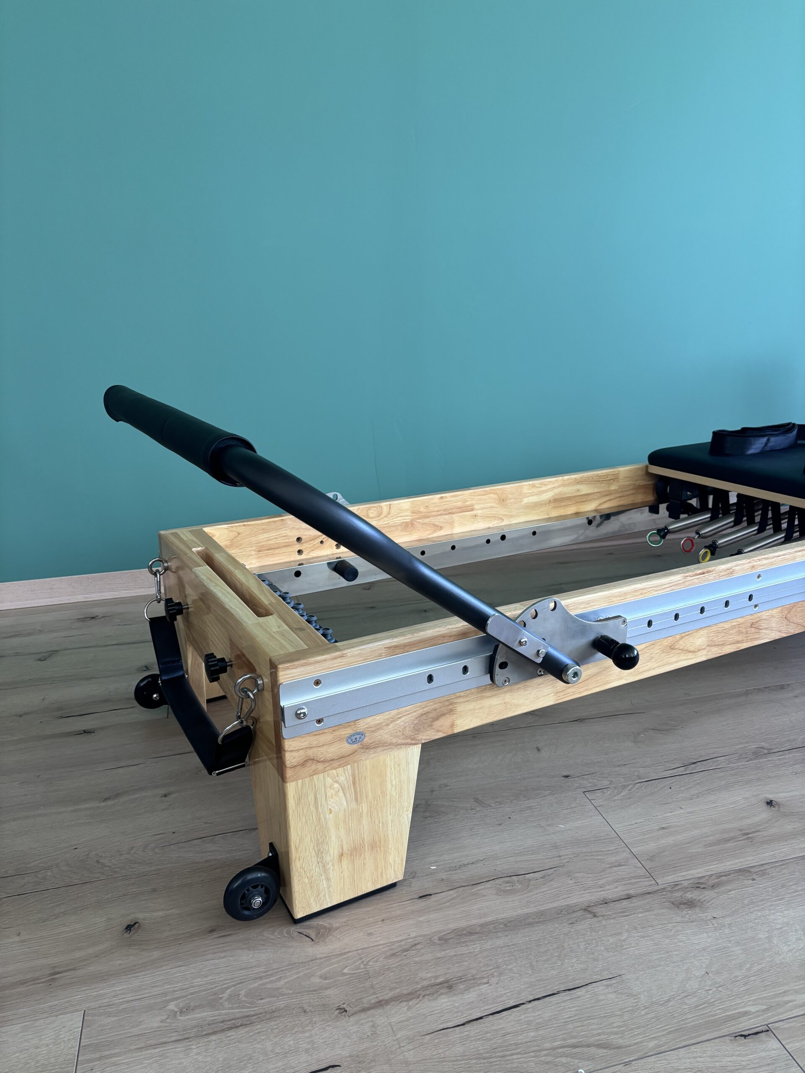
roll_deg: +1.5
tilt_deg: -16.8
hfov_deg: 53.1
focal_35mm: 26
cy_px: 536
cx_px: 402
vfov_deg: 67.3
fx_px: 806
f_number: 1.6
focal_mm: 5.96
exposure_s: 1/77
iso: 125
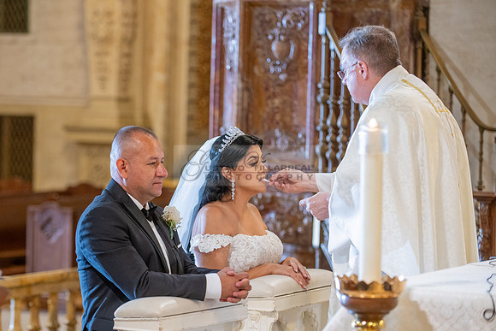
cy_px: 194
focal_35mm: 146
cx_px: 184
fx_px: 2013
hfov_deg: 14.0
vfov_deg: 9.4
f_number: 2.8
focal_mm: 116
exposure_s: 1/100
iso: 1000
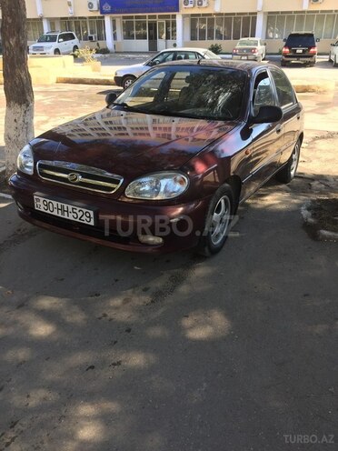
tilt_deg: -23.6
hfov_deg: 48.2
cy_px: 226
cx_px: 169
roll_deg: +1.2
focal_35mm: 29
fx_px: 378
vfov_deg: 61.7
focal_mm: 4.15
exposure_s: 1/316
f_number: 2.2
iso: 32
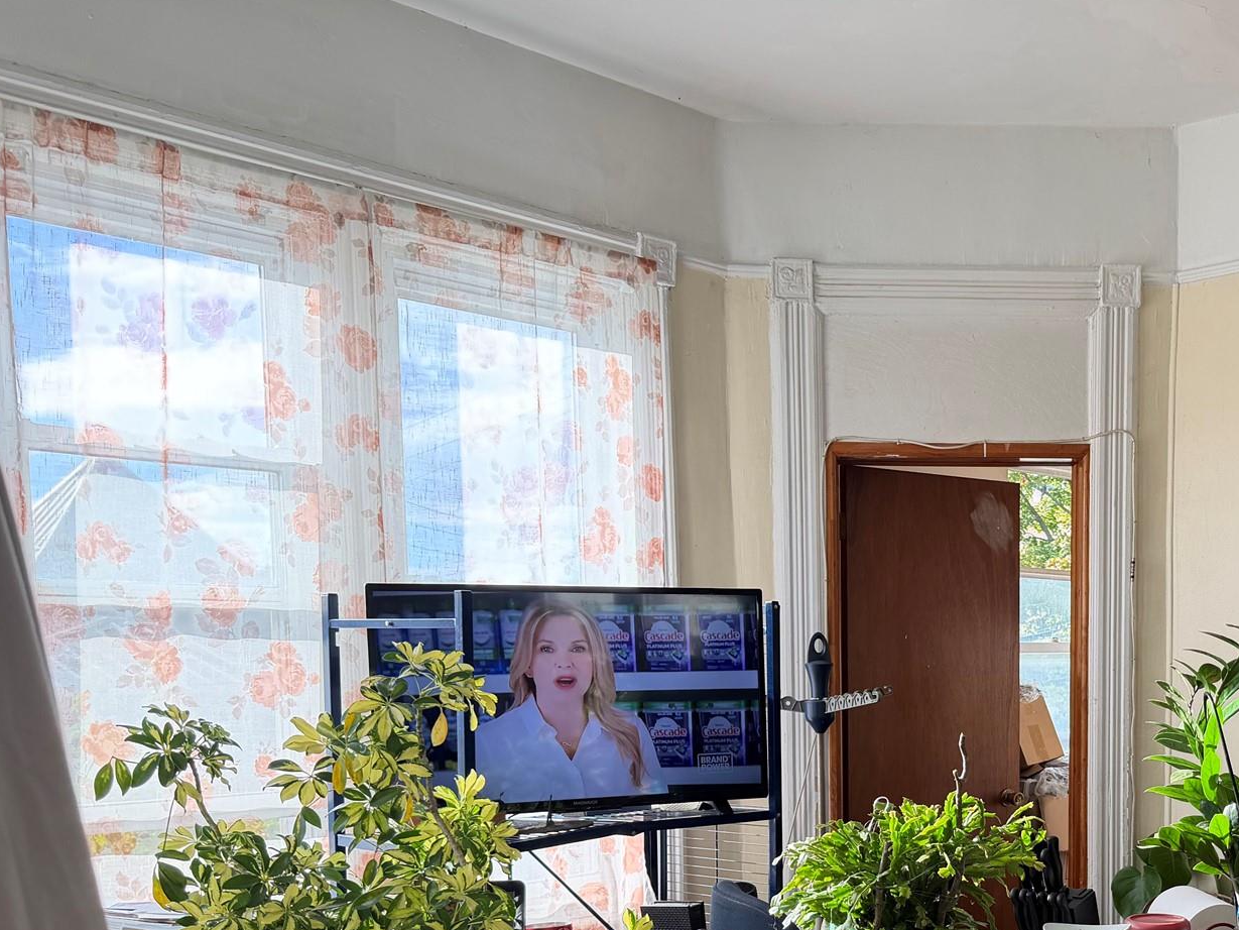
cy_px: 768
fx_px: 1432
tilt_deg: -5.7
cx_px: 974
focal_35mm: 40
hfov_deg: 44.7
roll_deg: +0.0
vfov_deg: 34.6
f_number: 1.78
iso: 80
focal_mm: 6.76
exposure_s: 1/271
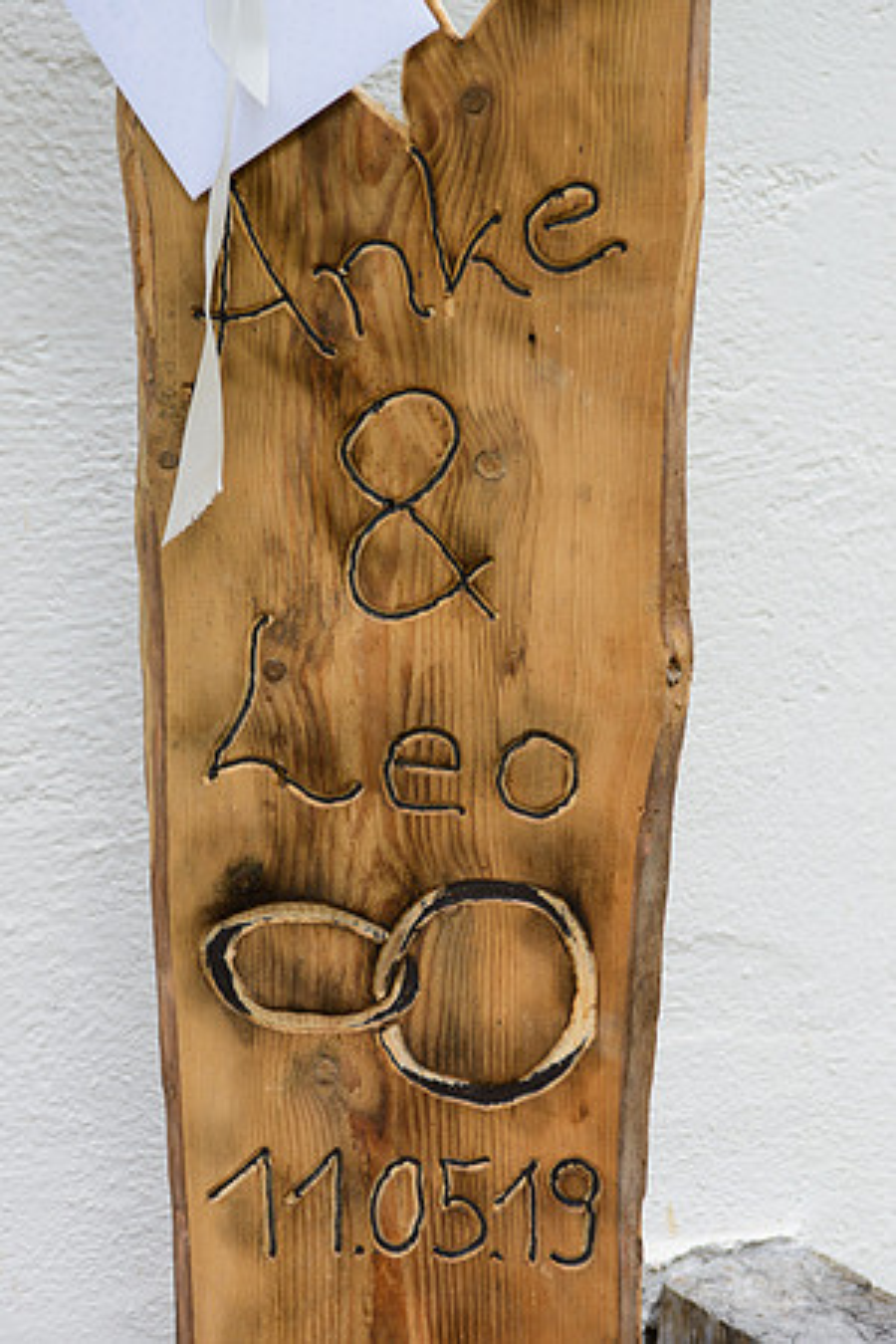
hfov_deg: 19.5
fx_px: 2613
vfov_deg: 28.8
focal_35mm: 70
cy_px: 672
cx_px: 448
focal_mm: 70
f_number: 7.1
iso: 320
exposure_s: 1/200
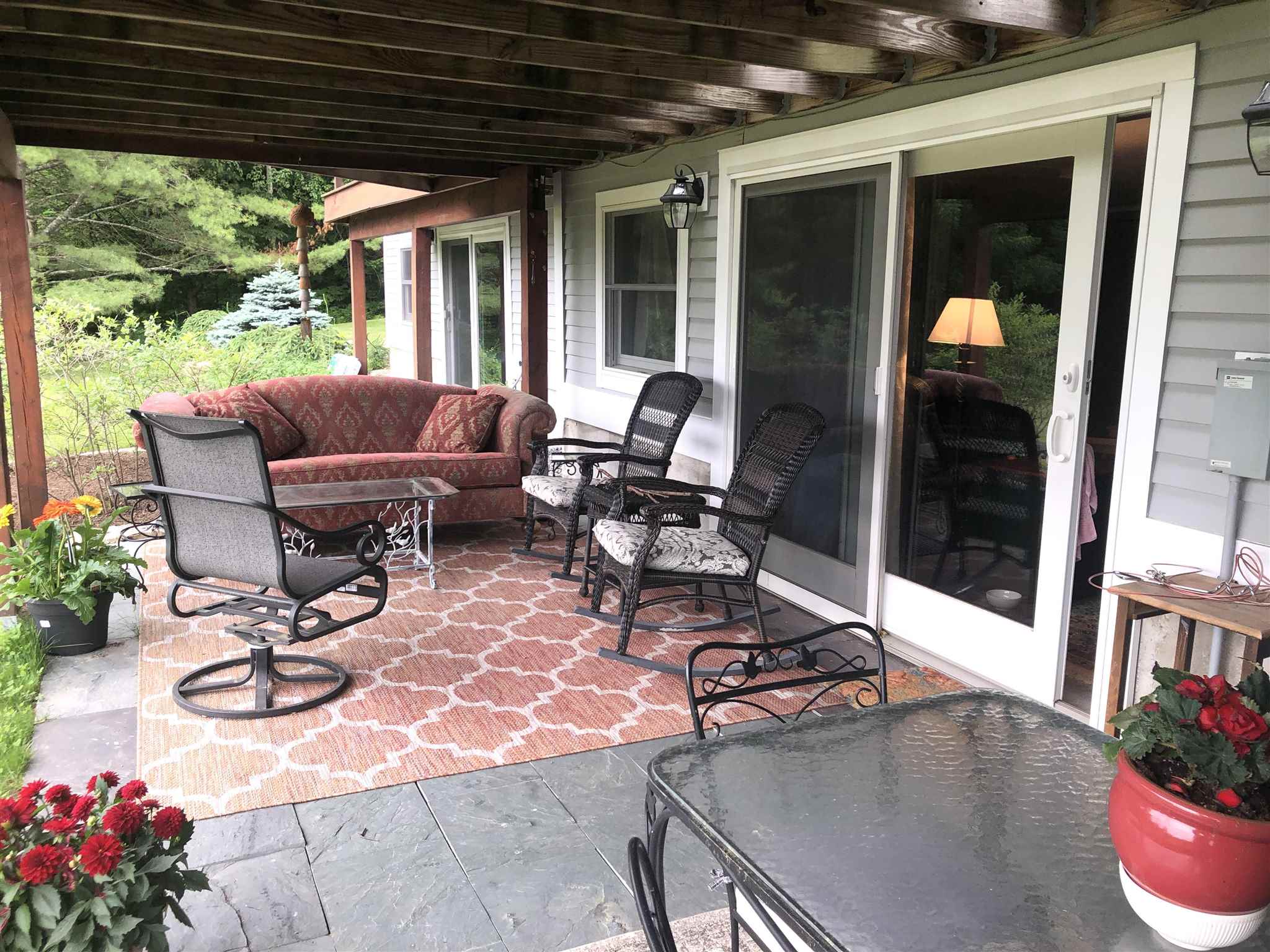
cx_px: 635
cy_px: 476
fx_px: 1027
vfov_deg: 49.7
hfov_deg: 63.4
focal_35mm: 28
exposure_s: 1/143
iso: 20
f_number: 1.8
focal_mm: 3.99
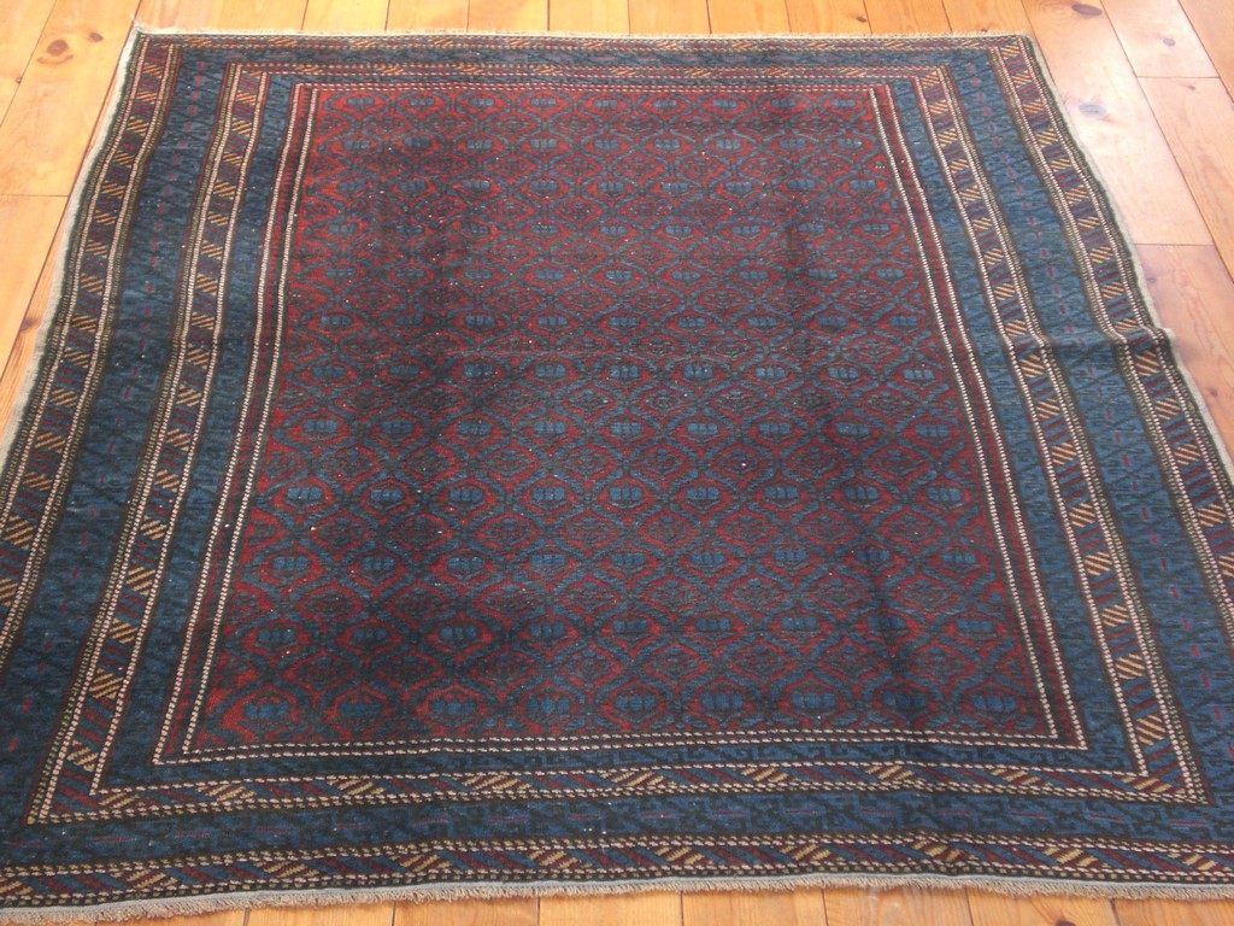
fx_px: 2246
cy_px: 463
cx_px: 617
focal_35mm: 63
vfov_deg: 23.3
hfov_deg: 30.7
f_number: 4
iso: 200
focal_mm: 10.4
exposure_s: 1/60
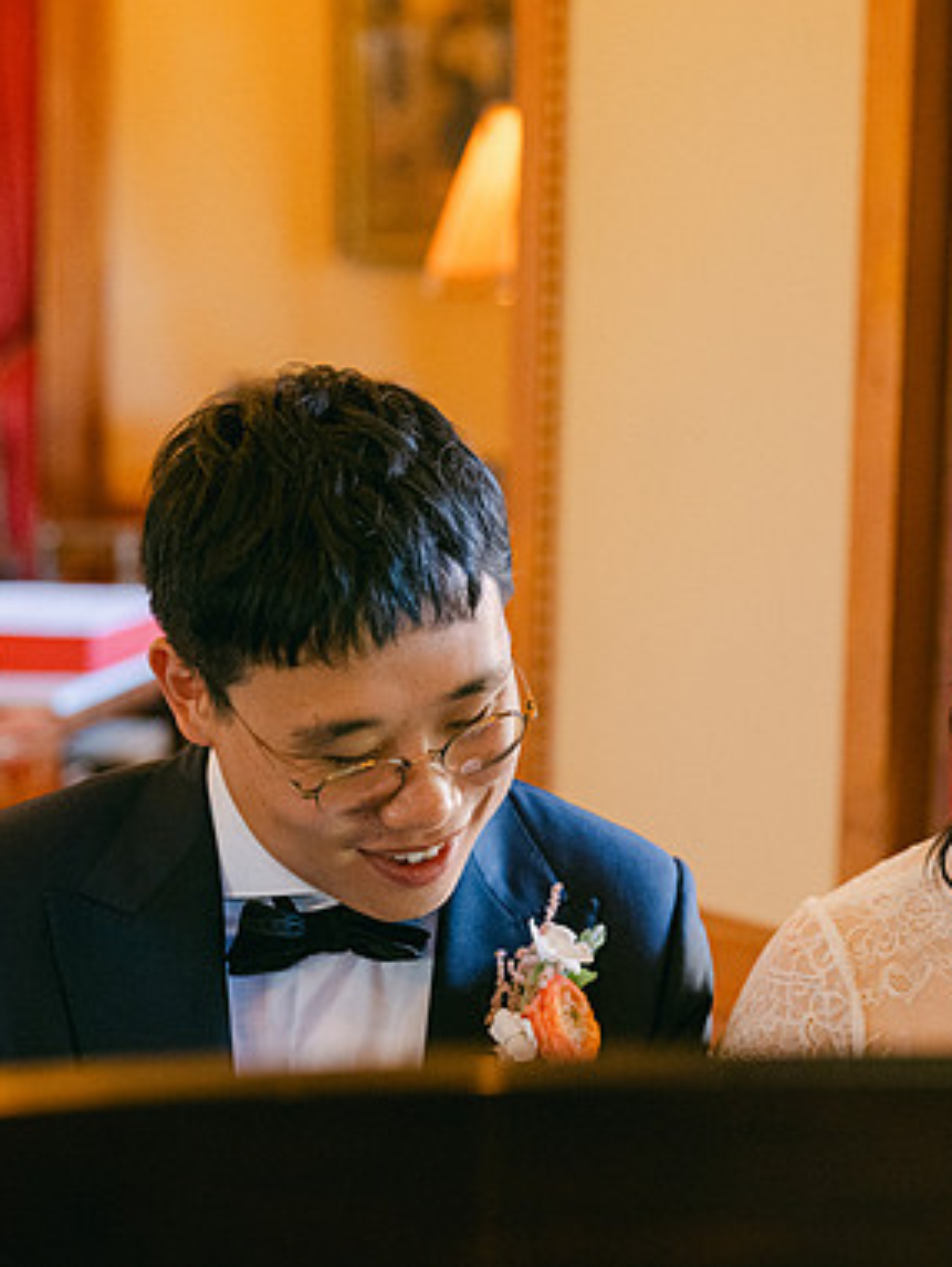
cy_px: 632
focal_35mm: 73
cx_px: 740
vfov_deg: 26.7
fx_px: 2674
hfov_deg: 20.0
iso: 3200
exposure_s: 1/125
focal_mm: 50
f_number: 2.8
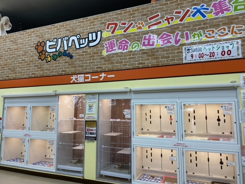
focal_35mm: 26
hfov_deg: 67.3
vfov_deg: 53.1
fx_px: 184
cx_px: 122
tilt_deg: +6.3
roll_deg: -0.3
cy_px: 92
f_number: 1.8
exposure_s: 1/120
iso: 50
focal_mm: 4.25
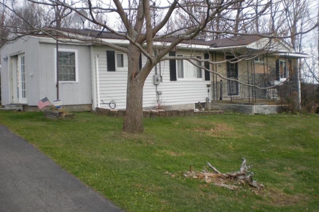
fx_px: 372
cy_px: 88
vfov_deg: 31.8
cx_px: 154
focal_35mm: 42
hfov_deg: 46.4
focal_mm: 6.3
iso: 64
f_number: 3.1
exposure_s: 1/124
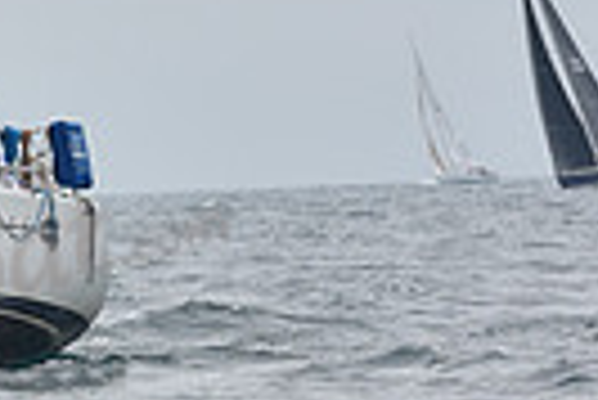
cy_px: 119
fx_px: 10476
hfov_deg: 3.2
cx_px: -634
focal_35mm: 630
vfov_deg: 2.2
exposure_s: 1/800
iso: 250
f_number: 11
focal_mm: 145
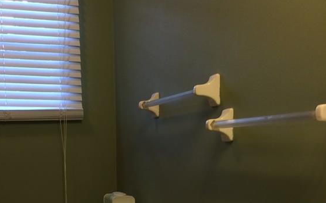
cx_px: 118
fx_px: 551
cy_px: 188
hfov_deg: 32.8
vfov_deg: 20.5
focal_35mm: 62
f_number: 2.4
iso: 50
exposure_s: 1/24
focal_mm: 3.3
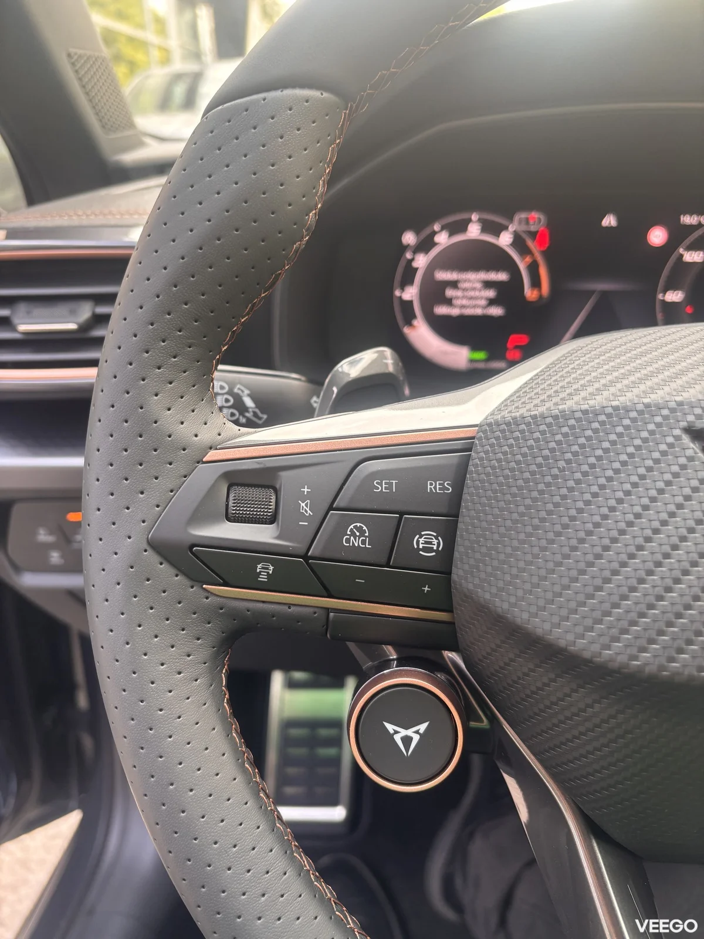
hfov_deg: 53.1
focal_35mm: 26
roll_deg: +2.4
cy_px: 470
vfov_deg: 67.3
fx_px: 705
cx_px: 352
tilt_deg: -22.7
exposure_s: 1/121
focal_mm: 5.96
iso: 125
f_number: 1.6
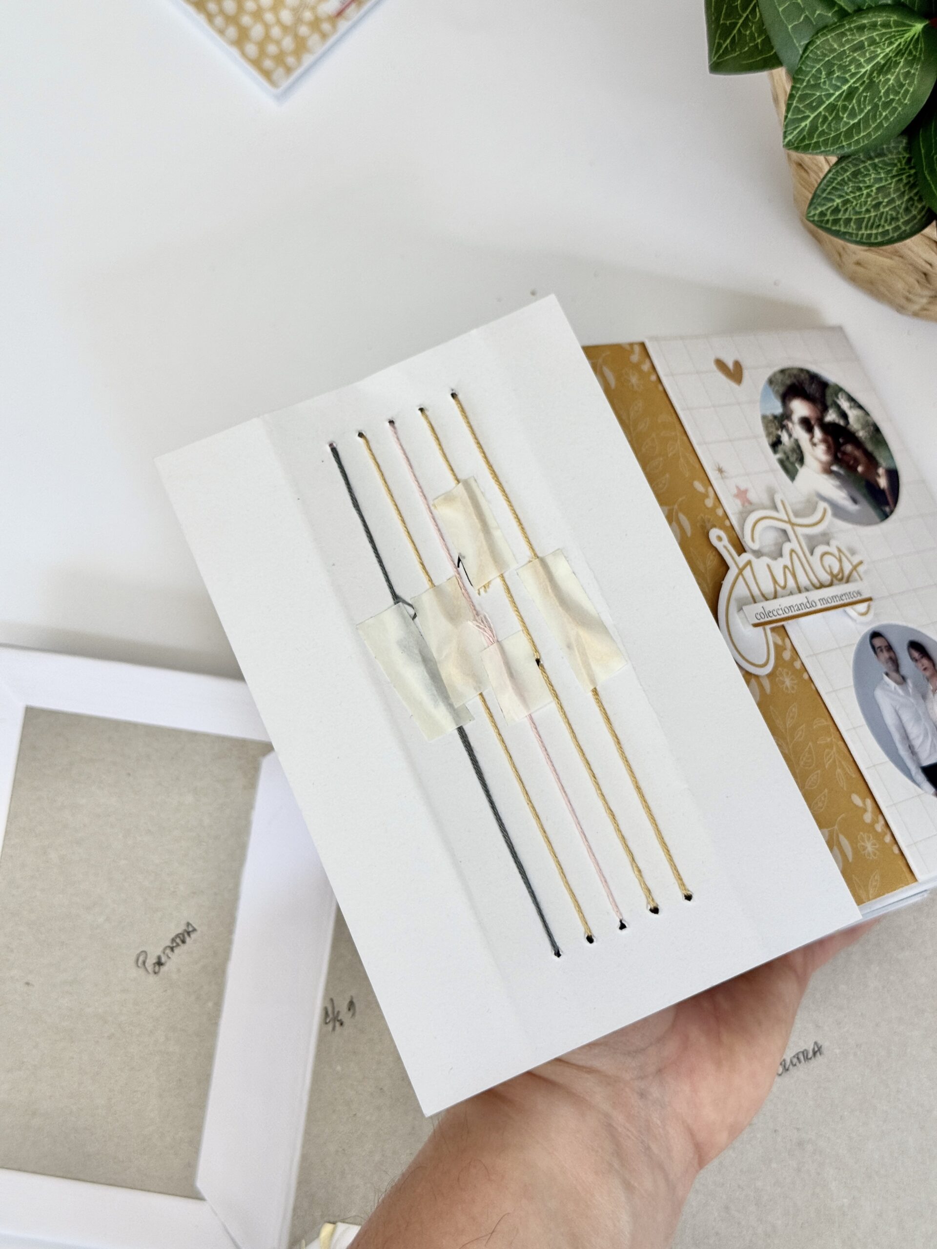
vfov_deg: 39.7
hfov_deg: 30.3
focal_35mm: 48
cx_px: 468
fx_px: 1732
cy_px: 624
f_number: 1.78
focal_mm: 6.76
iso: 80
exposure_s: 1/100
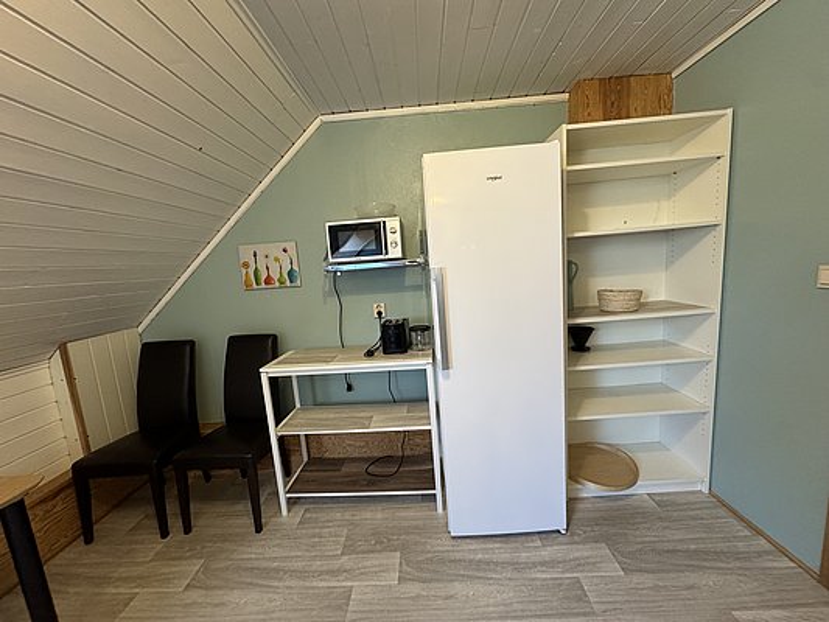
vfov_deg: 85.7
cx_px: 414
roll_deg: +2.4
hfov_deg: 102.1
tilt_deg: -5.5
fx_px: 335
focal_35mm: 14
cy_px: 311
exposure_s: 1/100
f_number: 2.2
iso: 250
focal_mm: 2.22
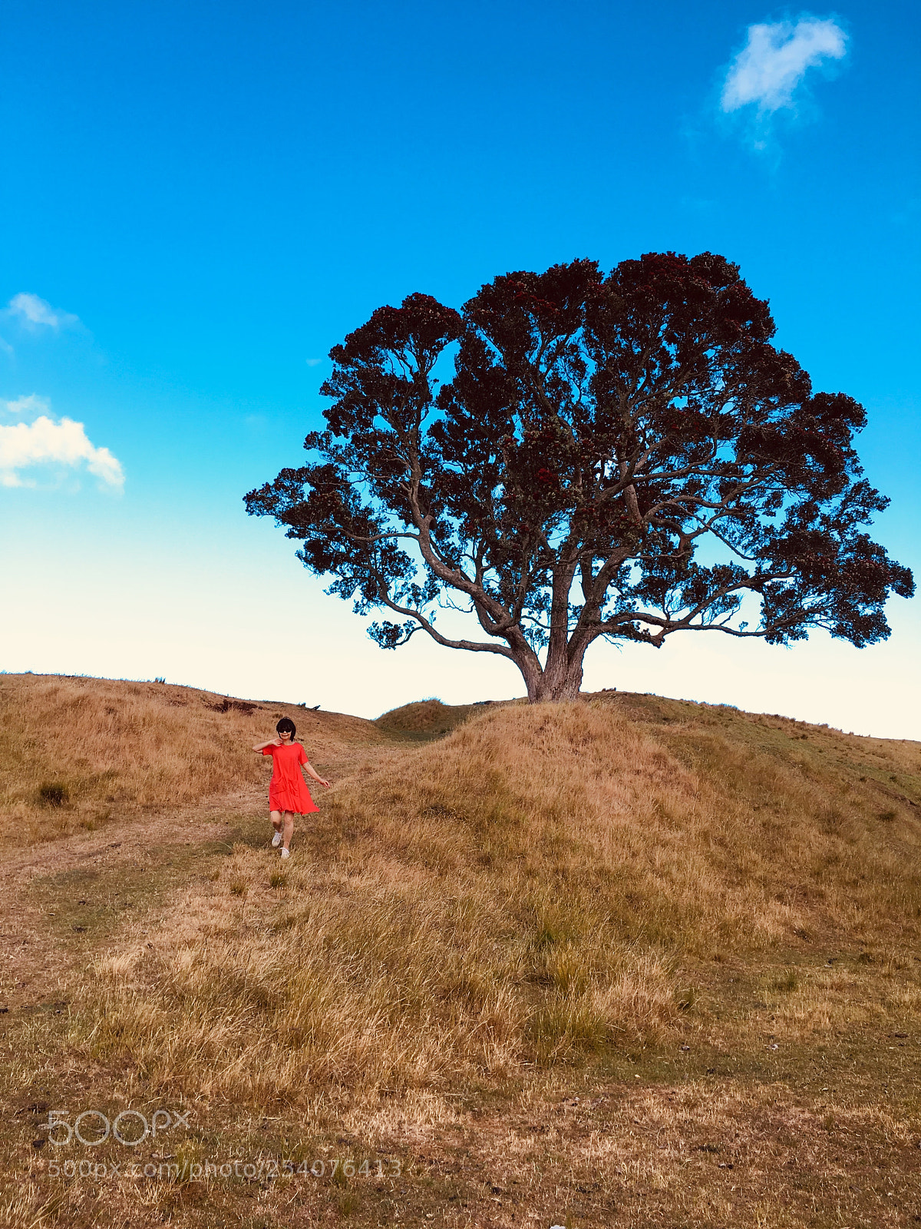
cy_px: 614
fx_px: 1029
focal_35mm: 29
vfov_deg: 61.7
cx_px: 460
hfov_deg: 48.2
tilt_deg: +14.0
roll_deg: -1.2
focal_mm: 4.15
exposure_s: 1/484
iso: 25
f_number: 2.2
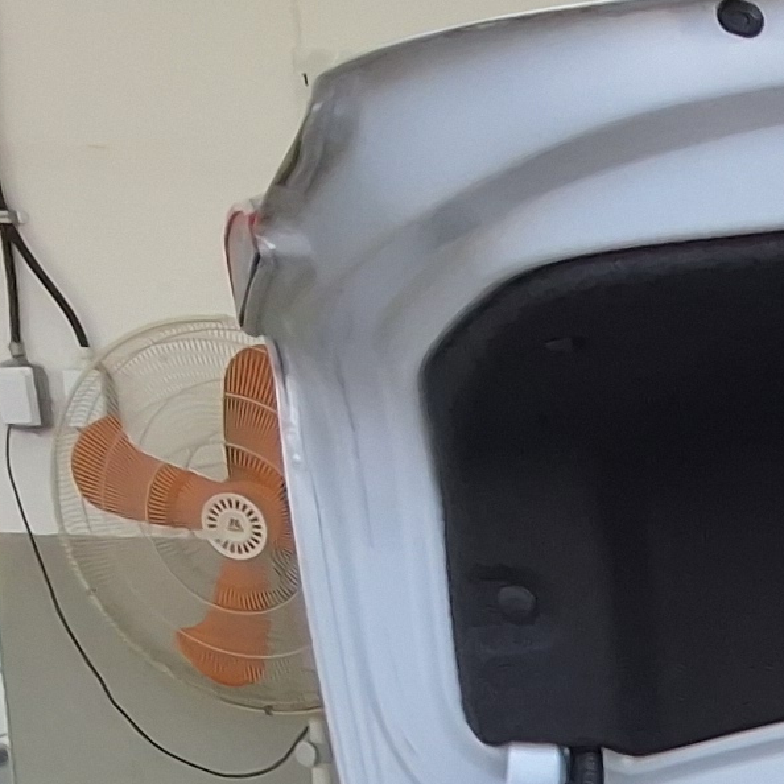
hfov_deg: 11.5
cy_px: 1290
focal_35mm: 136
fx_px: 3485
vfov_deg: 12.1
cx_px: 1606
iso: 32
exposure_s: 1/302
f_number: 1.9
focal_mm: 2.91
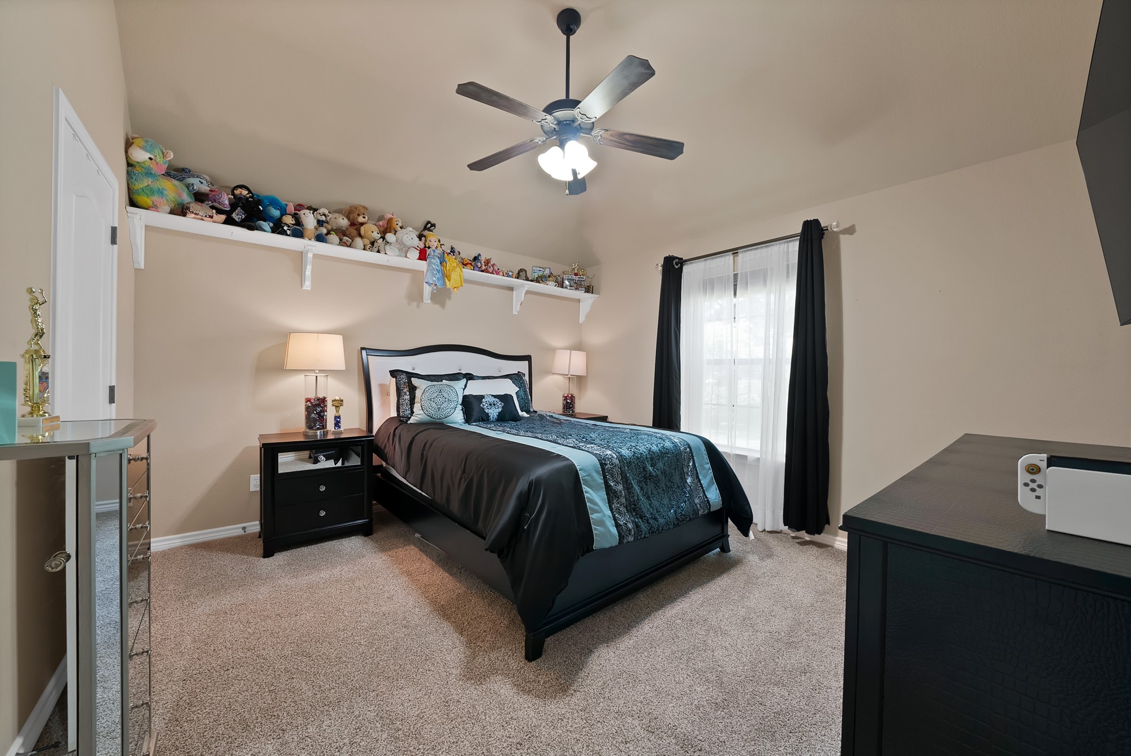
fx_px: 377
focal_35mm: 12
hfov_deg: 112.6
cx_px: 566
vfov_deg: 90.1
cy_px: 378
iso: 640
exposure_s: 1/2.5
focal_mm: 12
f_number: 9
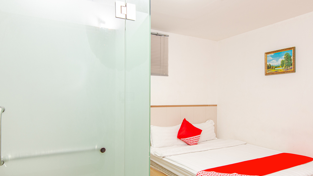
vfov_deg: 44.4
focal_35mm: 26
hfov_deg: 71.7
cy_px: 94
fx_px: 216
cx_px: 171
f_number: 8
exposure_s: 1/6
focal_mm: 16
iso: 400
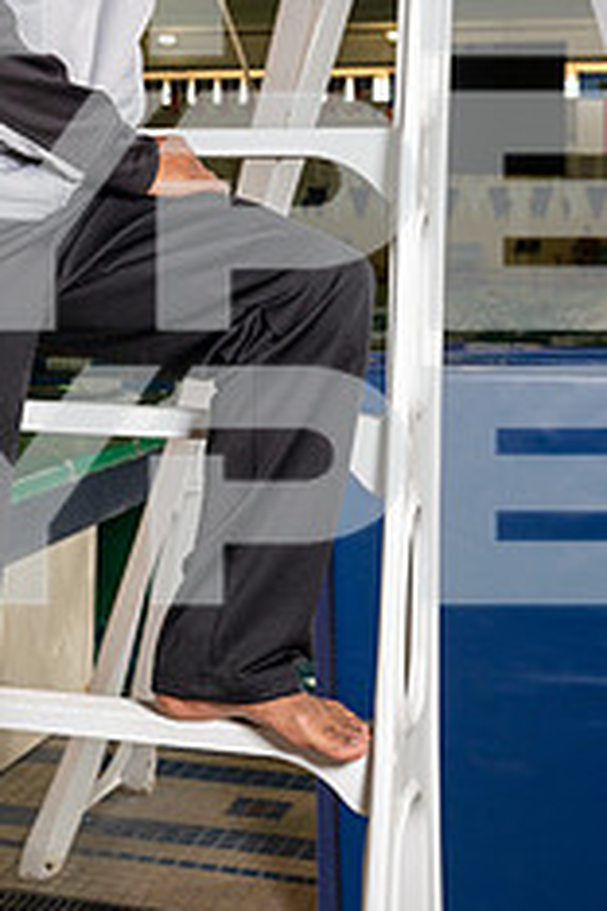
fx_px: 1897
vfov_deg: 26.6
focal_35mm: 75
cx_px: 113
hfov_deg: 18.0
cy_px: 214
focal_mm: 39
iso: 800
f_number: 8
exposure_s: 1/250
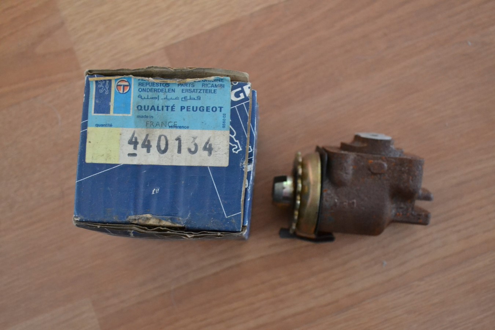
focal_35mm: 60
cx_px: 248
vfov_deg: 22.6
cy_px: 165
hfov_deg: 33.4
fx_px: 825
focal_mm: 40
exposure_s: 1/15
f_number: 5.3
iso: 3200
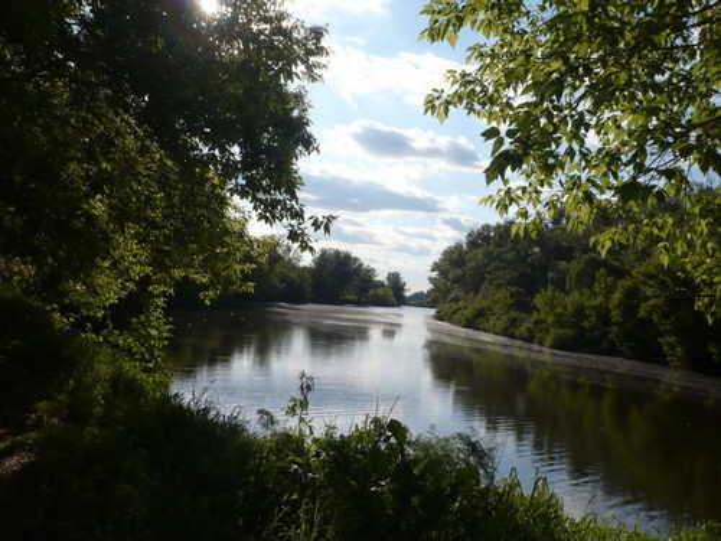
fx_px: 2187
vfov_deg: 14.1
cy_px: 270
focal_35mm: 105
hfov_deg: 18.7
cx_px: 360
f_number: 4.8
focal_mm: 17.4
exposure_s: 1/640
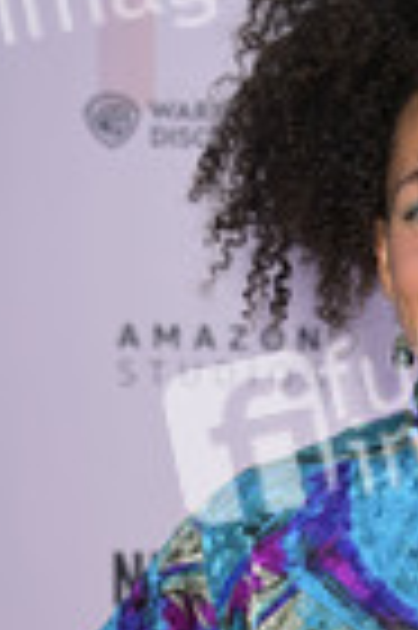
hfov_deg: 7.7
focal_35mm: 177
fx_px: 3090
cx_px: 526
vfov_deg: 11.5
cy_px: 644
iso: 250
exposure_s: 1/200
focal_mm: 62
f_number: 5.6
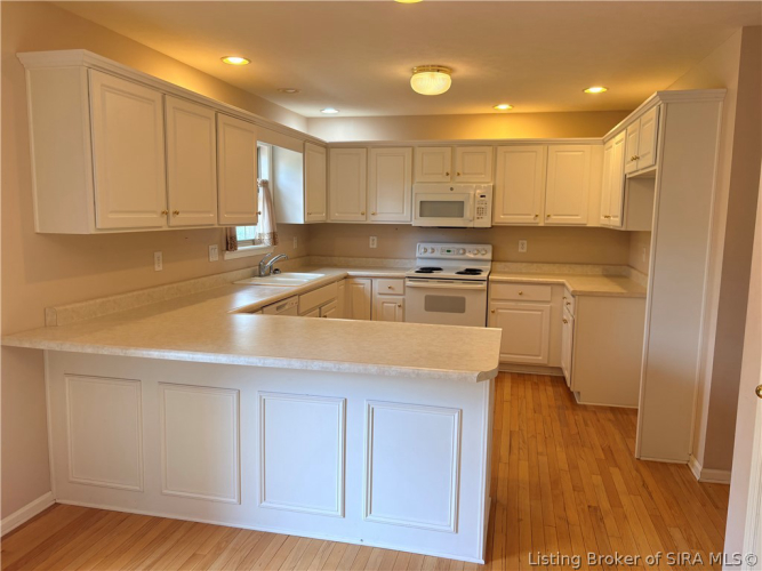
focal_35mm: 26
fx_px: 572
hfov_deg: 67.3
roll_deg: -0.2
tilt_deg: -6.8
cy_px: 286
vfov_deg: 53.0
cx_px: 381
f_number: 1.6
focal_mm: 5.96
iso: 64
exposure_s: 1/120
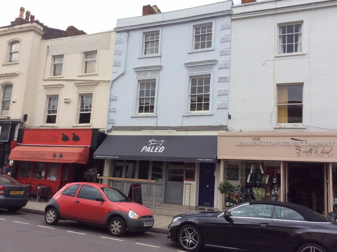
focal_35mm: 32
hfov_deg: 56.9
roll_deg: -3.4
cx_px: 168
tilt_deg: +10.1
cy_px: 126
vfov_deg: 44.1
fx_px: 311
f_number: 2.4
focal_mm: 3.3
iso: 32
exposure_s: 1/529
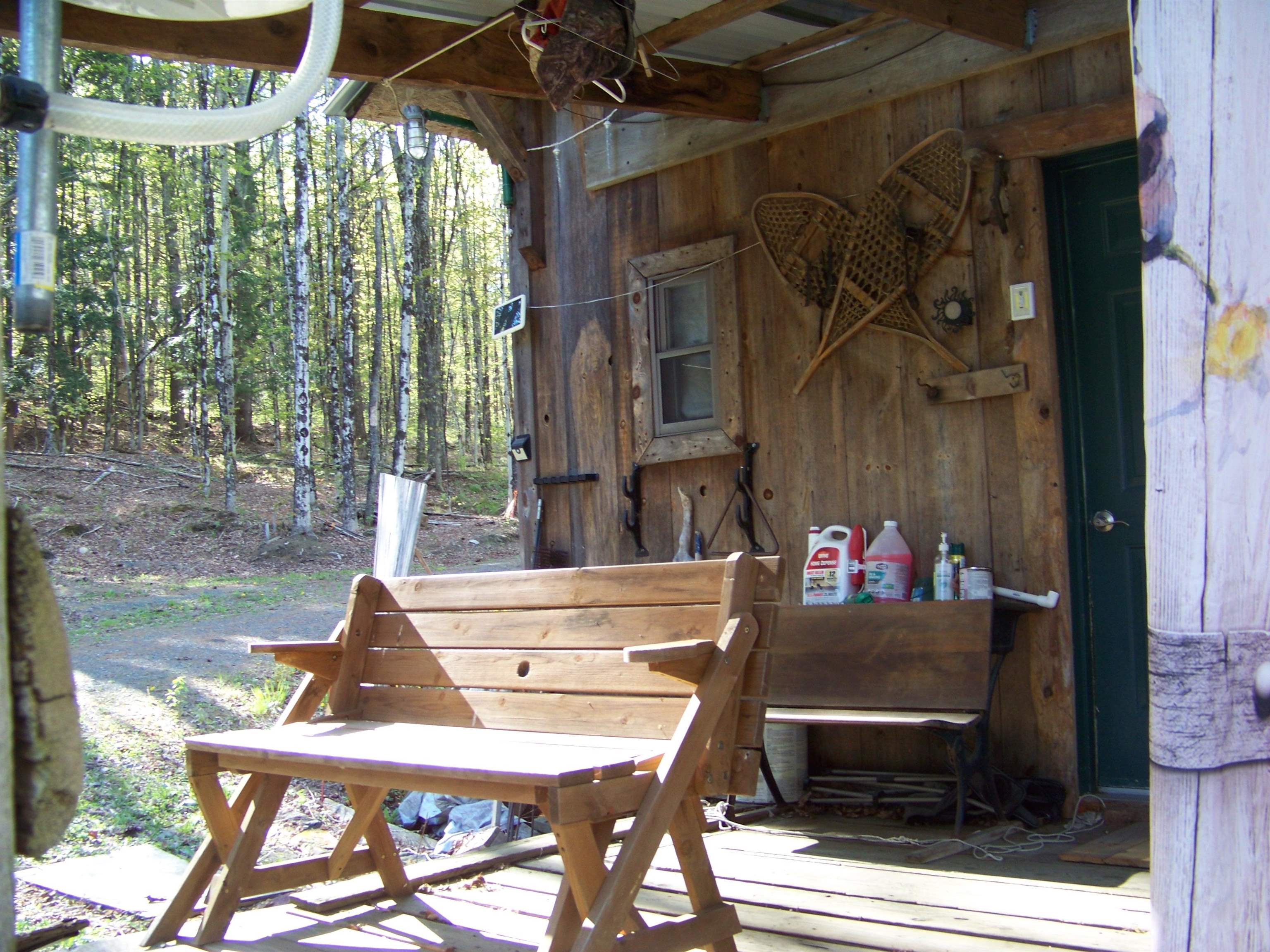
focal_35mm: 36
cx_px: 635
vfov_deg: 39.7
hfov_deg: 51.4
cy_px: 476
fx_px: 1321
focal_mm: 5.85
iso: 69
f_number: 2.8
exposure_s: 1/40
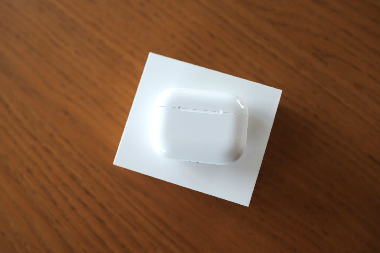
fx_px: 369
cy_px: 126
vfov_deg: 37.8
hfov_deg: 54.4
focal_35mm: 35
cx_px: 190
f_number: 2.8
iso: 100
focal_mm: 35
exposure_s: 1/160
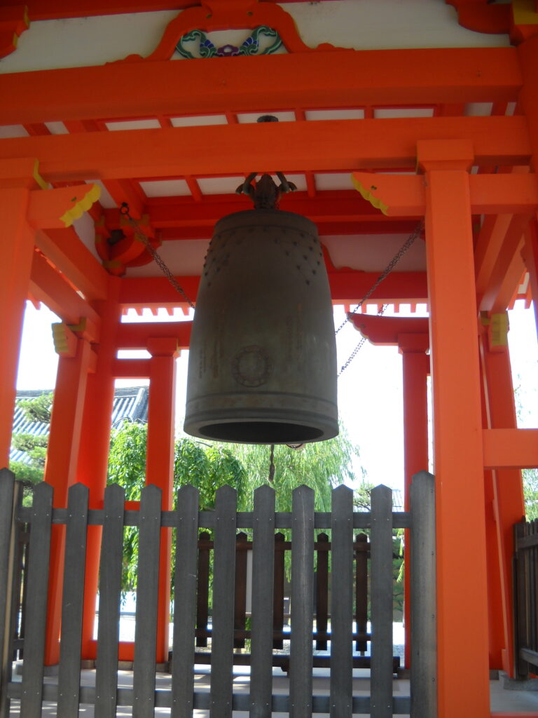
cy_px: 359
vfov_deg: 45.8
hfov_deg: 35.1
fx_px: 850
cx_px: 269
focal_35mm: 41
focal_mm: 6.72
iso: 64
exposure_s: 1/100
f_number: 3.1
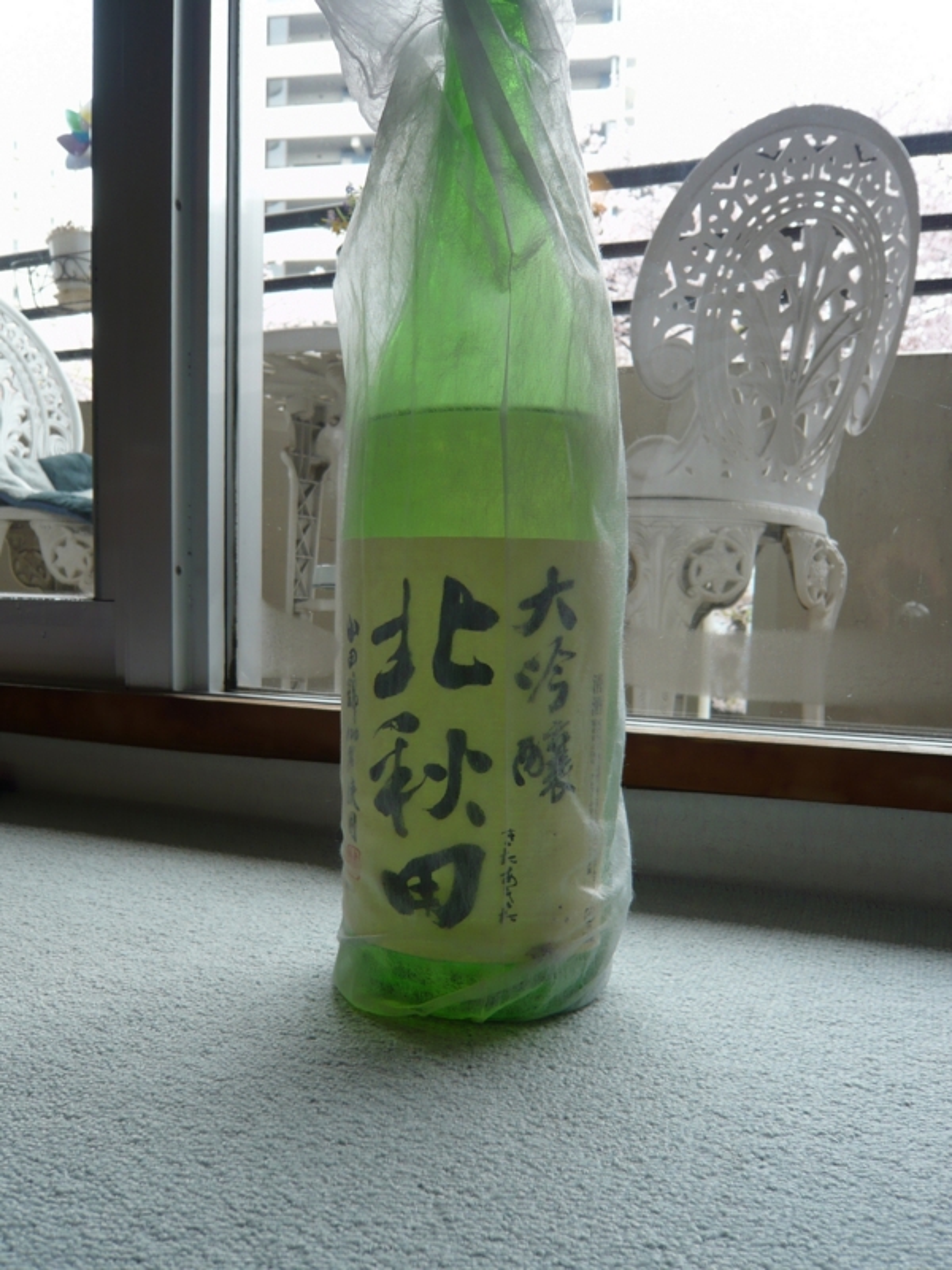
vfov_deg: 63.4
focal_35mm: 28
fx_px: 1027
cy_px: 635
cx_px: 476
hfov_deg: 49.7
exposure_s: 1/40
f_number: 2.8
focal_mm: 4.6
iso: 100
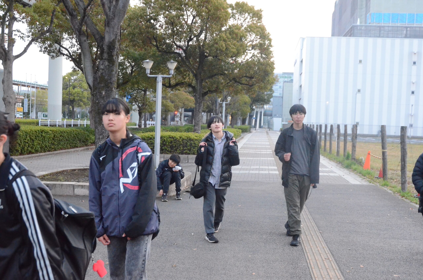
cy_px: 140
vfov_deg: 31.8
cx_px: 212
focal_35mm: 42
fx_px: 493
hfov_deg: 46.5
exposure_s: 1/125
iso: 6400
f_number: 5.6
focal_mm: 28
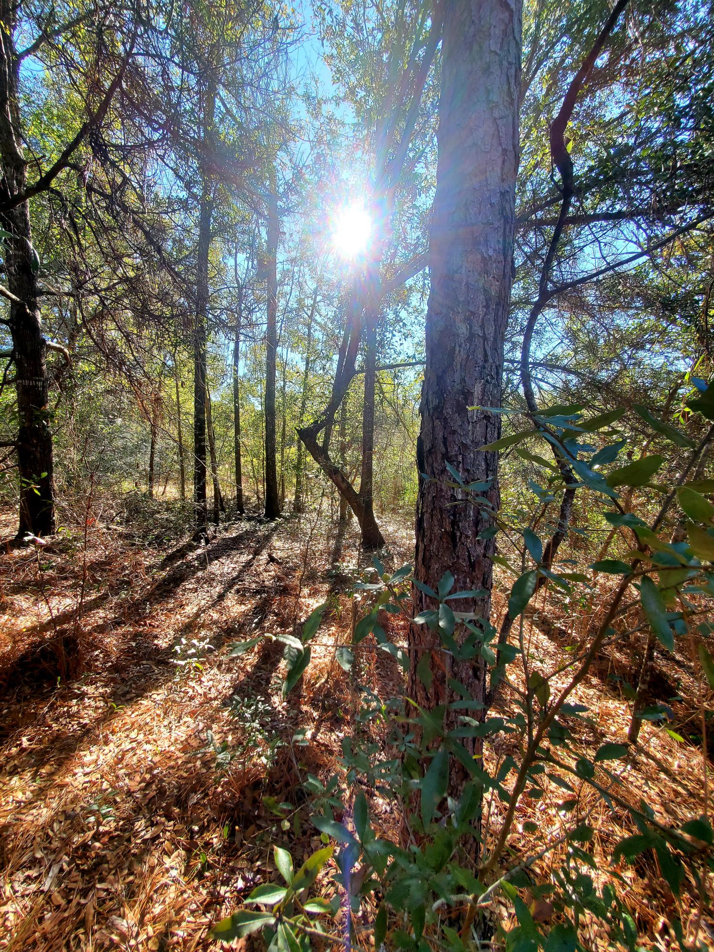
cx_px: 357
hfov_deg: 89.9
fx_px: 358
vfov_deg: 106.2
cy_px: 476
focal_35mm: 13
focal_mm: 1.8
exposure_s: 1/286
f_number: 2.2
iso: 50
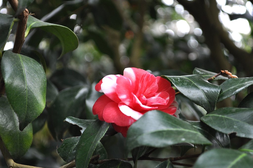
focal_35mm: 82
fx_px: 579
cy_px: 84
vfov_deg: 16.5
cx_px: 126
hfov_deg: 24.6
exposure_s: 1/60
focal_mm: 55
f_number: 5.6
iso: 560
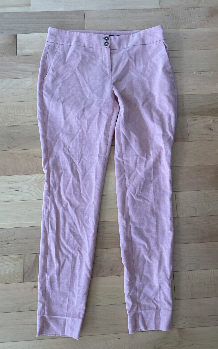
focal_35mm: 28
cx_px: 114
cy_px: 173
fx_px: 266
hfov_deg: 44.5
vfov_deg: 66.5
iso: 160
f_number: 1.8
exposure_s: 1/60
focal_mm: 4.25
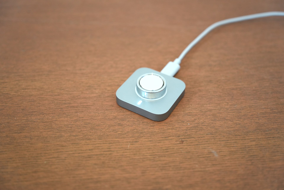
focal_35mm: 46
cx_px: 142
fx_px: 363
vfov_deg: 29.2
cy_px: 95
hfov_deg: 42.7
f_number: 3.5
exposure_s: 1/60
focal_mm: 46
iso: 1600
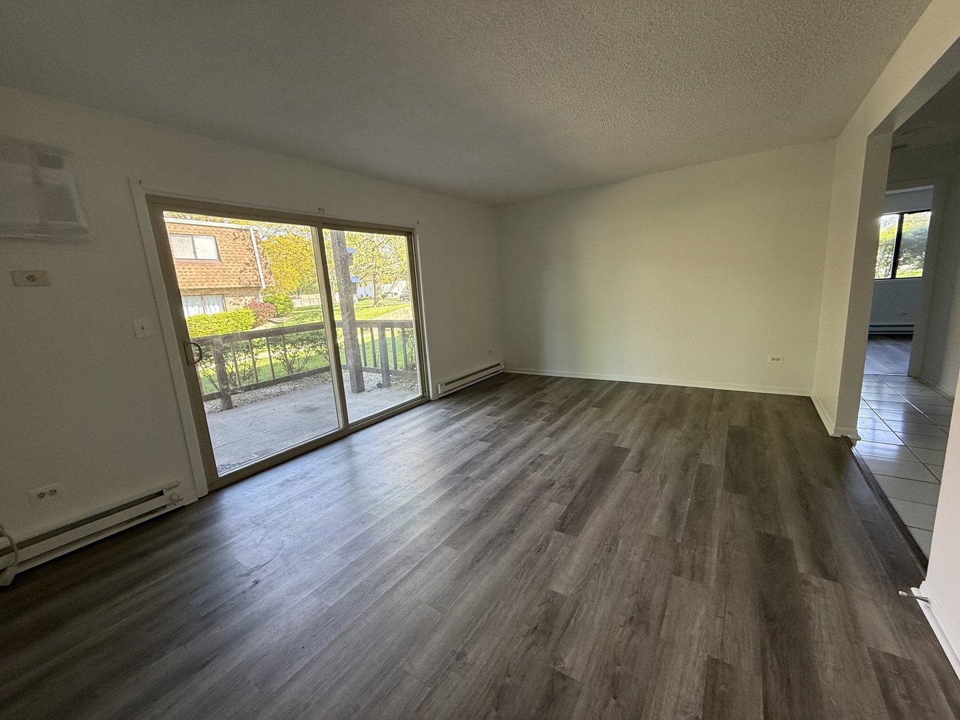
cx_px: 480
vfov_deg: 85.7
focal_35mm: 14
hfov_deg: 102.1
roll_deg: +4.0
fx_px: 388
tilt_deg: -9.4
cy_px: 360
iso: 160
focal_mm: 2.22
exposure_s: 1/99
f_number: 2.2
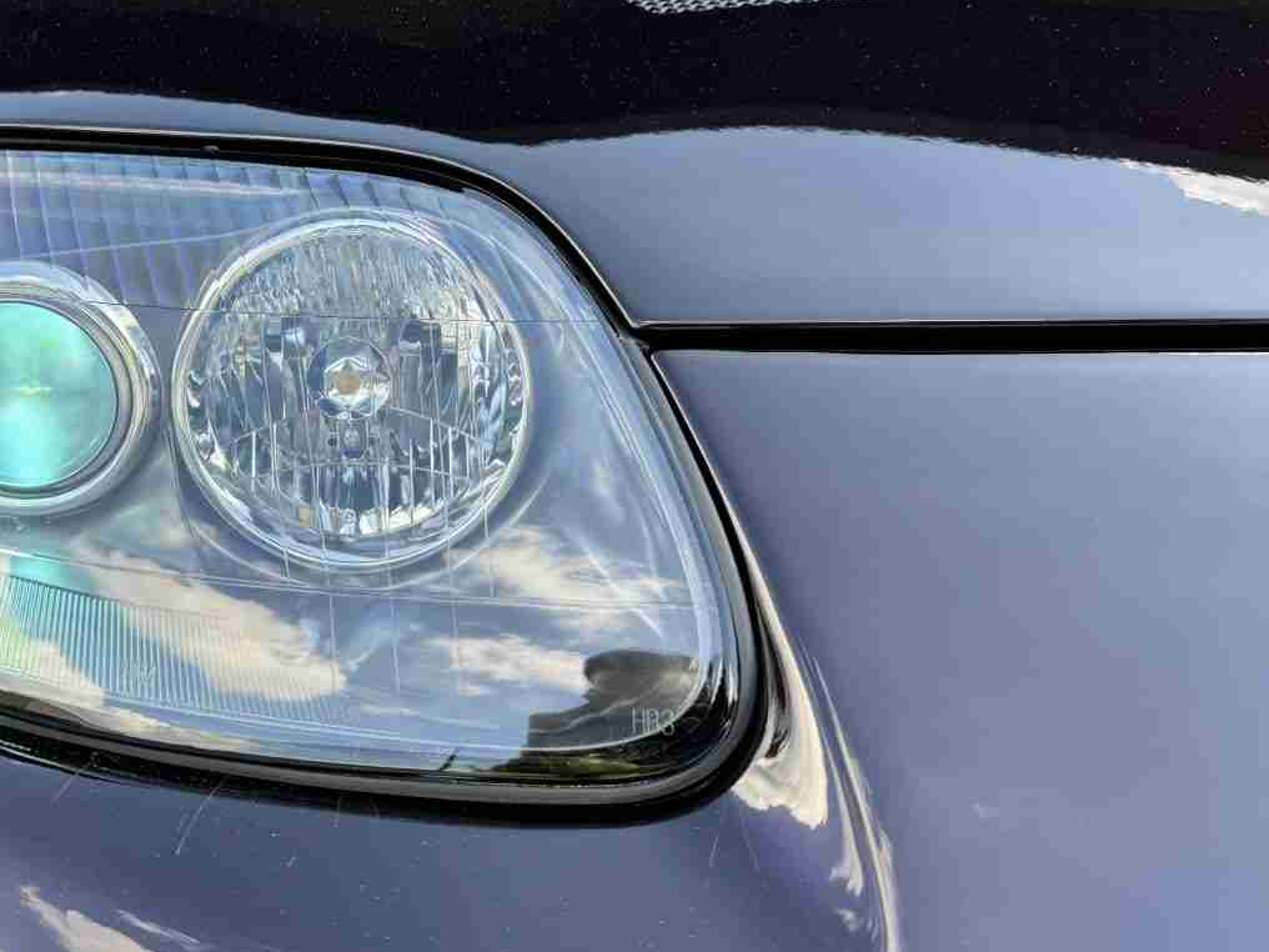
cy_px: 342
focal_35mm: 34
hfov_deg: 52.9
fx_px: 1246
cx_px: 420
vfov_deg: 41.4
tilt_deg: -15.0
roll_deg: -0.7
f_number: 1.78
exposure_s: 1/506
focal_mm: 6.86
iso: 80
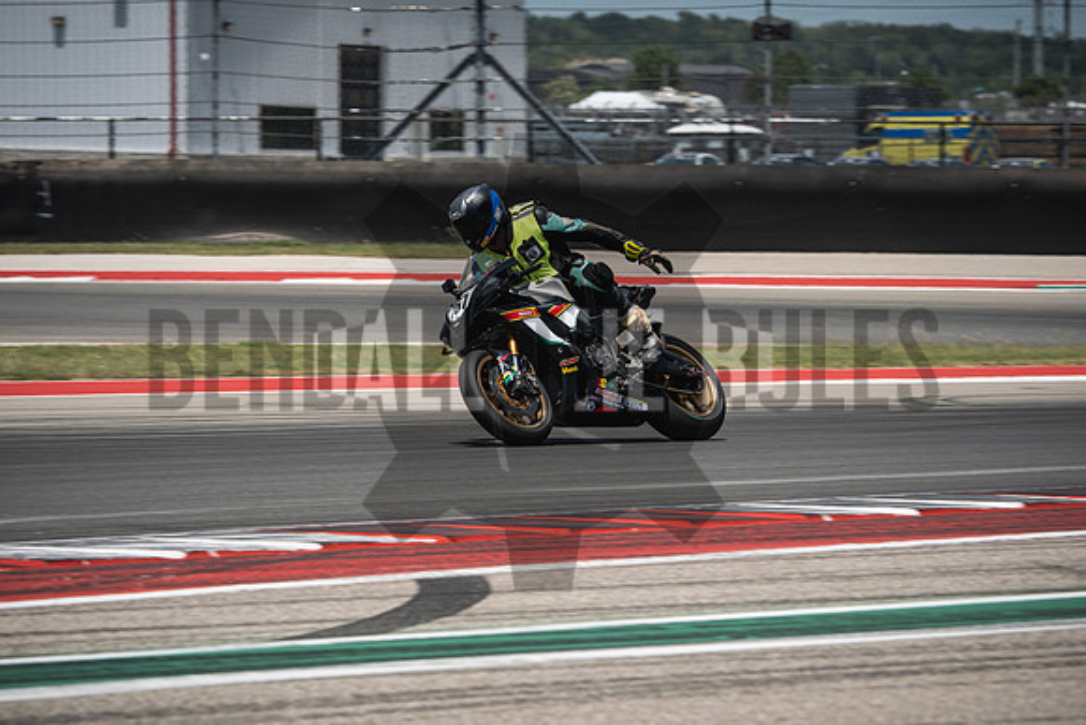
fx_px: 9052
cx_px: 543
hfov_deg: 6.9
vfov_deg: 4.6
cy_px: 362
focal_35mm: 300
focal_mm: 200
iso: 160
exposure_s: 1/400
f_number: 7.1
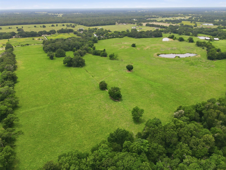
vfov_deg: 56.8
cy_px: 85
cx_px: 113
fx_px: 157
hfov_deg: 71.6
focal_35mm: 24
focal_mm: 4.5
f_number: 2.8
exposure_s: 1/320
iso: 100
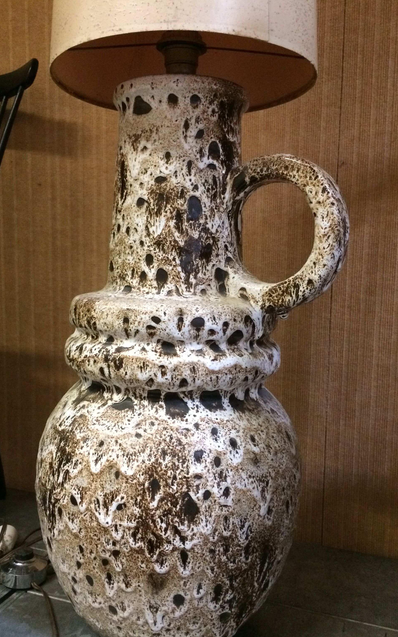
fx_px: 573
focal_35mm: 33
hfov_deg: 38.2
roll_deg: -1.5
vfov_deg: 58.1
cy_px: 338
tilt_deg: -6.9
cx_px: 172
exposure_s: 1/25
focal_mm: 4.15
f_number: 2.2
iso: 320
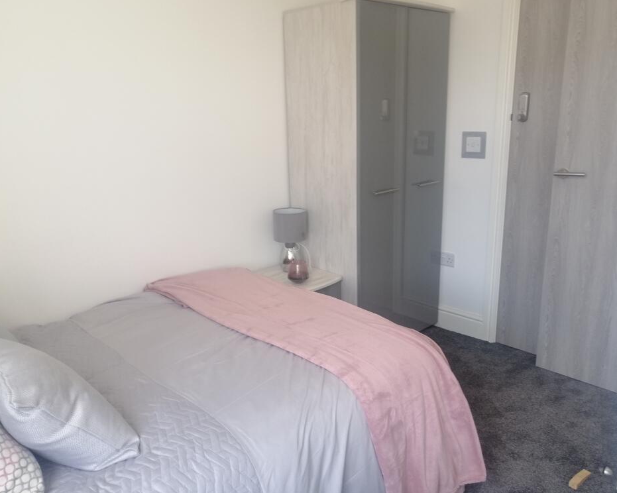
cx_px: 304
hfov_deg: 60.5
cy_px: 242
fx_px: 529
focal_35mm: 29
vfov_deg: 49.9
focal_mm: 3.95
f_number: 1.8
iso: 64
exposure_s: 1/50
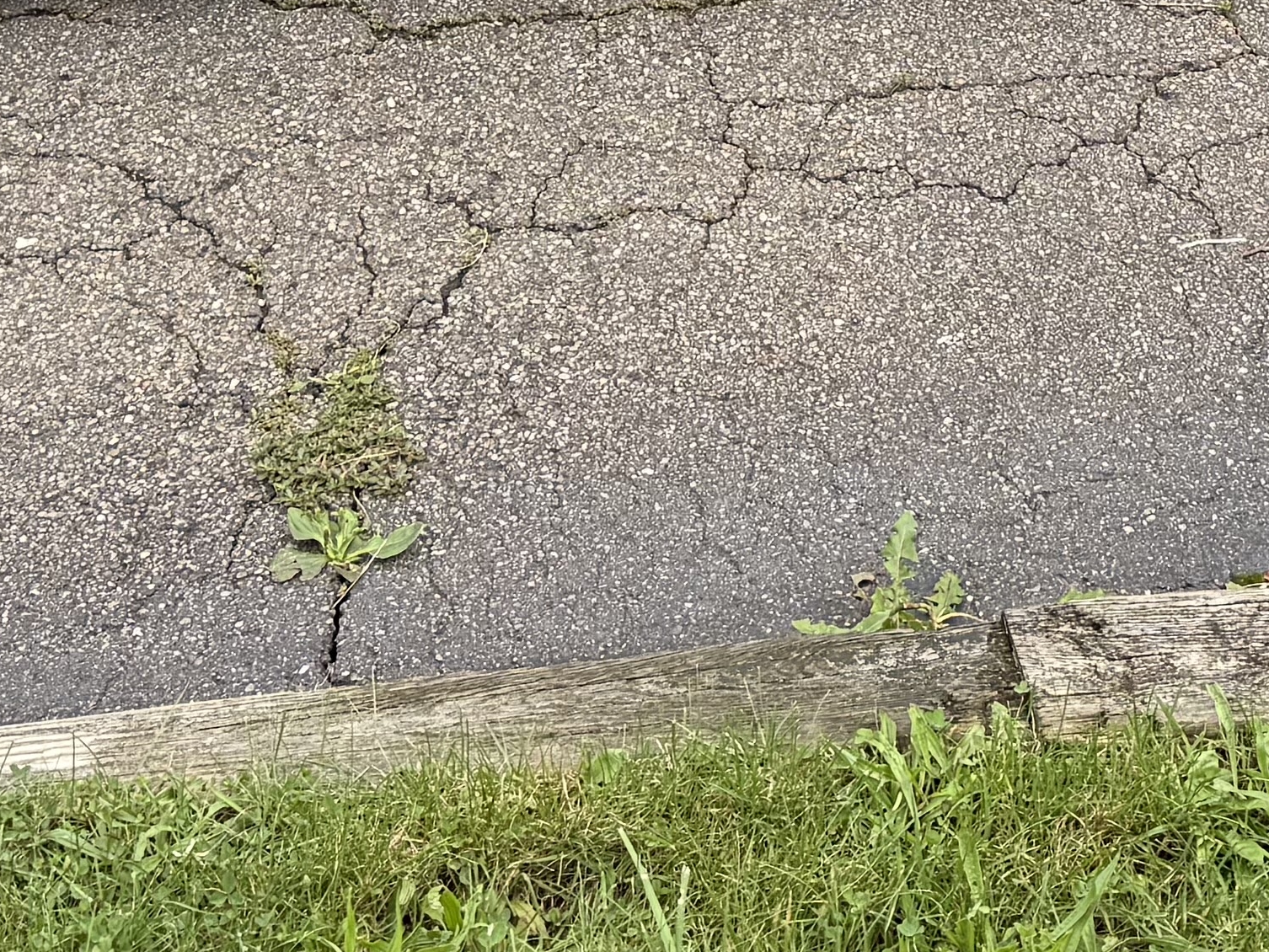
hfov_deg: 21.5
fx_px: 3337
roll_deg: -9.7
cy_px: -735
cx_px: 817
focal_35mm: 91
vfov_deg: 14.4
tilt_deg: -19.8
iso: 80
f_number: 1.78
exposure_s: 1/780
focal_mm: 6.76
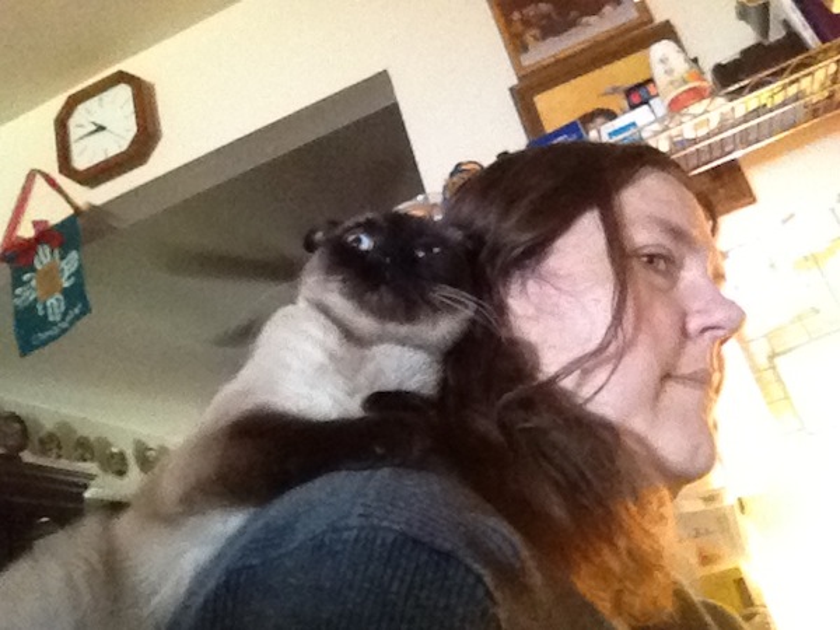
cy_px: 315
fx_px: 849
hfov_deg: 52.6
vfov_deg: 40.7
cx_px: 420
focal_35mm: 35
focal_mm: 1.85
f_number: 2.4
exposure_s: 1/24
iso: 1600
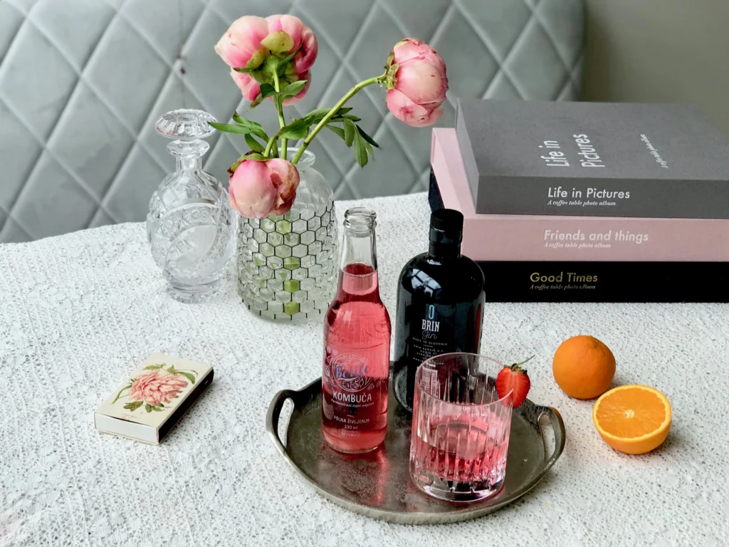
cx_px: 364
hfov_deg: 33.8
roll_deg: -2.7
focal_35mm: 57
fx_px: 1200
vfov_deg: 25.7
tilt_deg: -28.0
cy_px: 274
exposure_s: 1/100
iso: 20
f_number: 2.8
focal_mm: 6.6
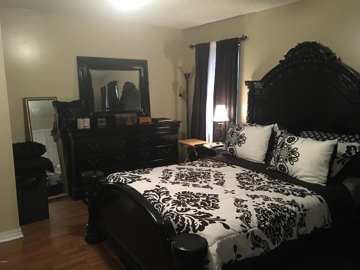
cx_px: 180
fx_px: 302
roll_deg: +1.1
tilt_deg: -9.5
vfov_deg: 48.2
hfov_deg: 61.7
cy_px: 135
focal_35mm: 29
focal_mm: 4.15
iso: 320
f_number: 2.2
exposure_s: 1/15
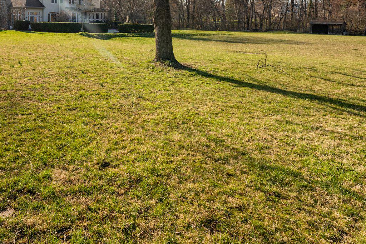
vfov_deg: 42.4
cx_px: 114
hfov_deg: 63.3
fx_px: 285
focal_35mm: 28
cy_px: 22
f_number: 8
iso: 500
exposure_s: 1/640
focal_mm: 14
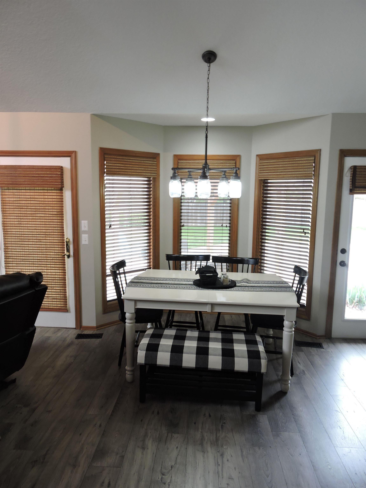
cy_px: 244
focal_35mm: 24
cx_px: 183
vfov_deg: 71.6
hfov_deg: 56.8
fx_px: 338
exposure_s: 1/30
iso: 160
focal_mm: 4.3
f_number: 3.3
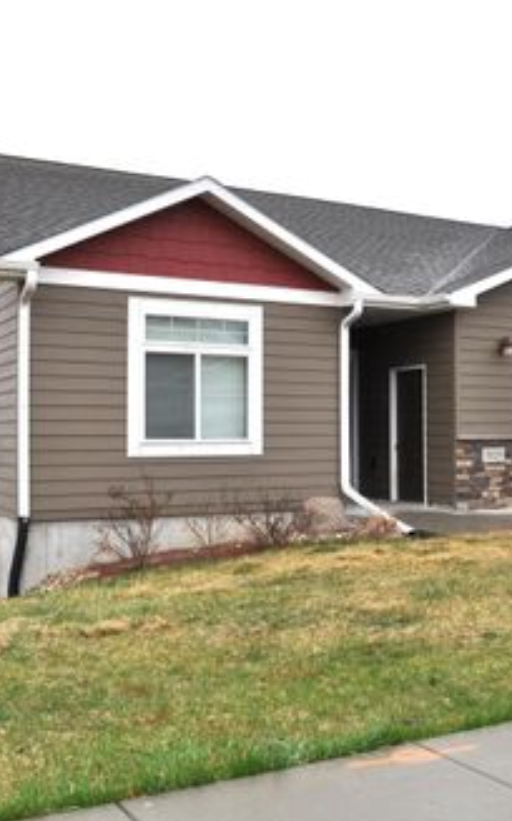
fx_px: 939
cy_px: 412
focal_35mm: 42
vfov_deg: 47.2
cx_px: 434
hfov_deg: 29.6
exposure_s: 1/250
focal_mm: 18
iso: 200
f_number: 8
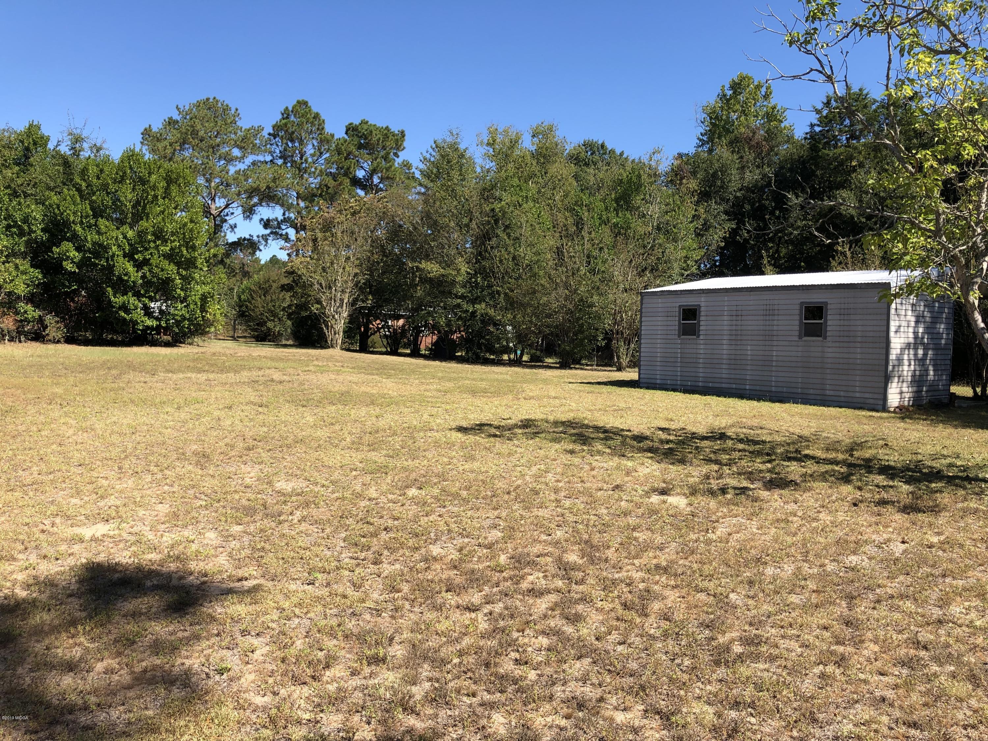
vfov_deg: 49.7
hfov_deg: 63.4
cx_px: 494
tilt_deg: -2.9
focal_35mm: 28
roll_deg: -2.5
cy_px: 370
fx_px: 799
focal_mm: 3.99
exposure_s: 1/1091
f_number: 1.8
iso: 20
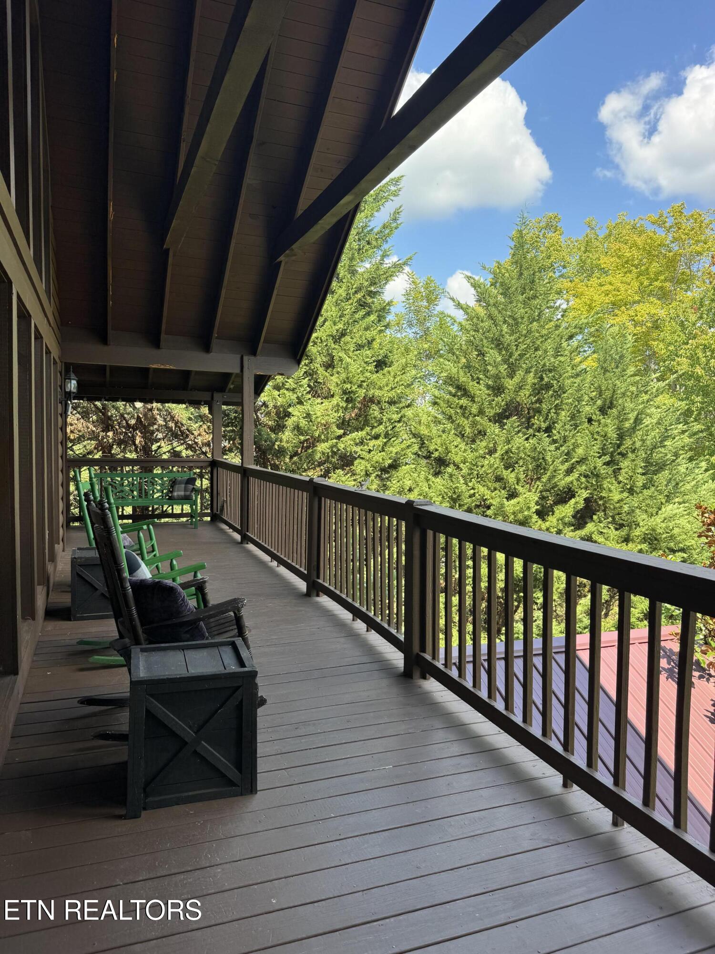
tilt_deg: -3.4
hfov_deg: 56.8
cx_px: 358
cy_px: 477
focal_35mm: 24
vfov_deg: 71.6
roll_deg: -0.8
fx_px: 661
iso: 80
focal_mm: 6.76
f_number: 1.78
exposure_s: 1/639
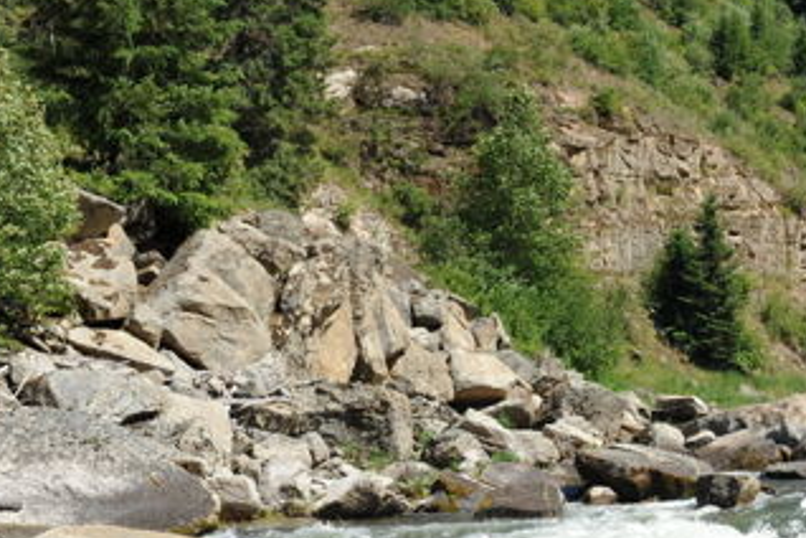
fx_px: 1970
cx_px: 857
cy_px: 376
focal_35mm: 88
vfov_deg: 15.5
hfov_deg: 22.0
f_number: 11
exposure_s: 1/640
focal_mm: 35
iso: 500
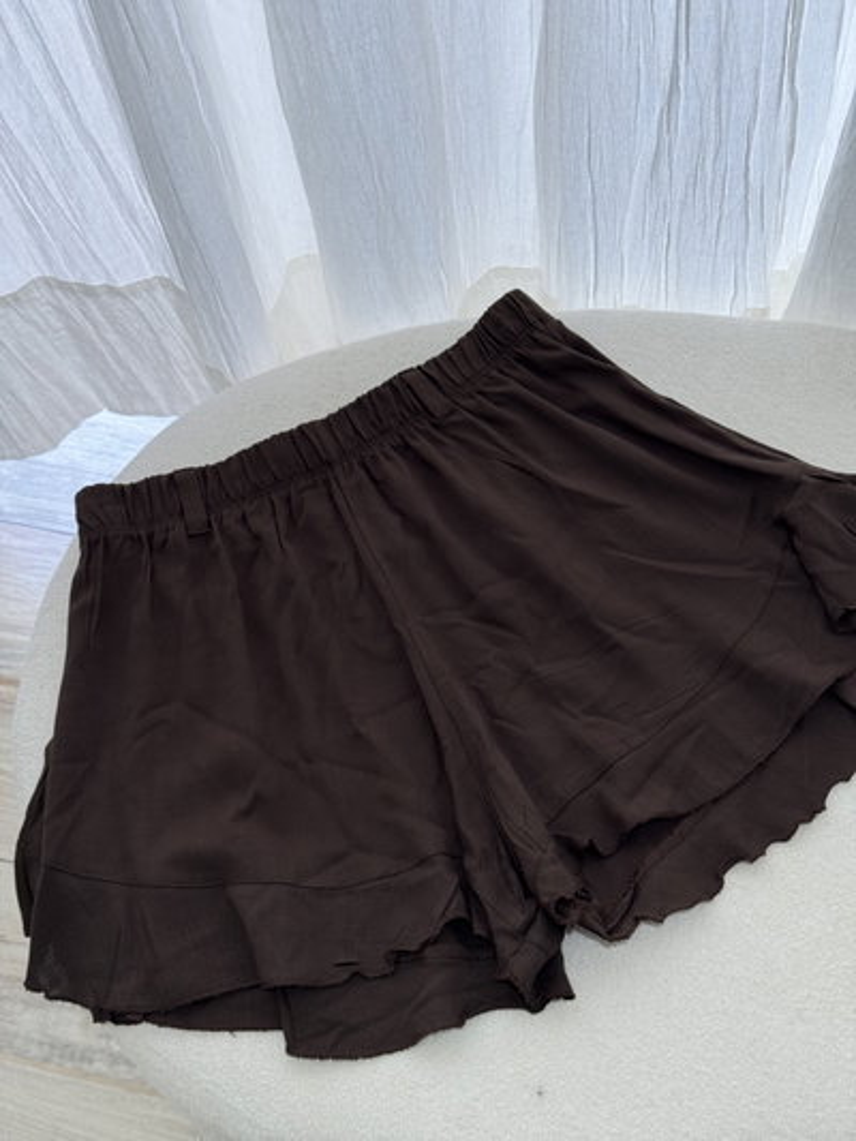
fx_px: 1582
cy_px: 570
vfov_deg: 39.6
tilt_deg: -63.2
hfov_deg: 30.3
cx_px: 428
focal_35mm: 48
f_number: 1.78
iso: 125
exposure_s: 1/100
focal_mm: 6.76
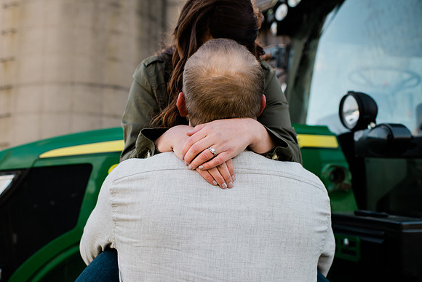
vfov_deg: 33.8
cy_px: 159
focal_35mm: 39
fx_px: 462
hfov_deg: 49.0
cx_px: 184
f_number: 3.2
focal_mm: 35
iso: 200
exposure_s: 1/640
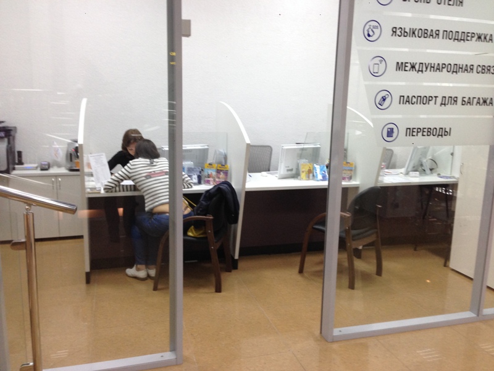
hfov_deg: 55.4
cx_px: 247
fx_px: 471
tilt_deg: -12.4
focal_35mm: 33
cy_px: 186
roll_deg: -2.4
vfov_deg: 42.9
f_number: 2.4
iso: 100
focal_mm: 4.12
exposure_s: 1/20
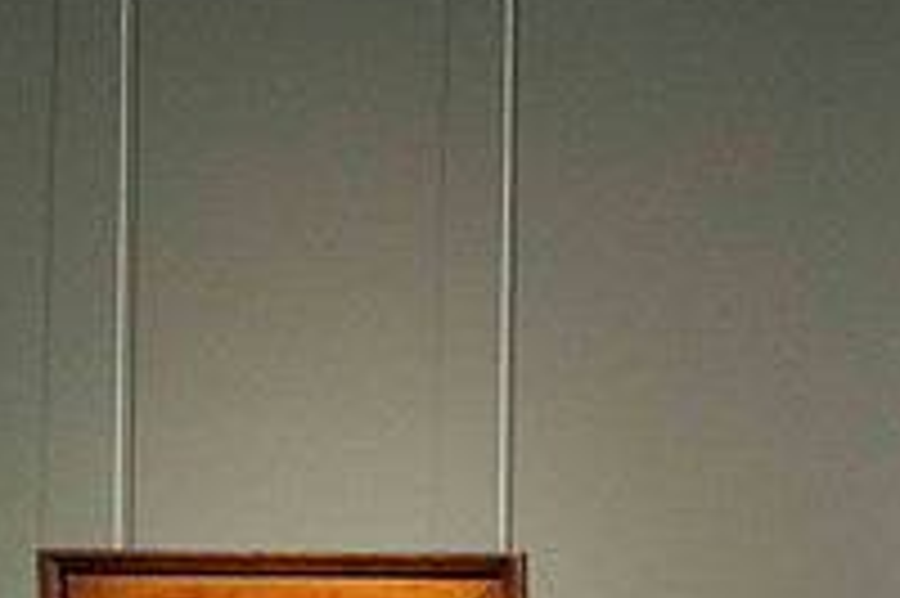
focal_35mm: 116
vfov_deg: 11.5
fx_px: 2898
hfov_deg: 16.3
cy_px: 767
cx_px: 1287
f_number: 4
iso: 5600
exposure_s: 1/80
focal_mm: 40
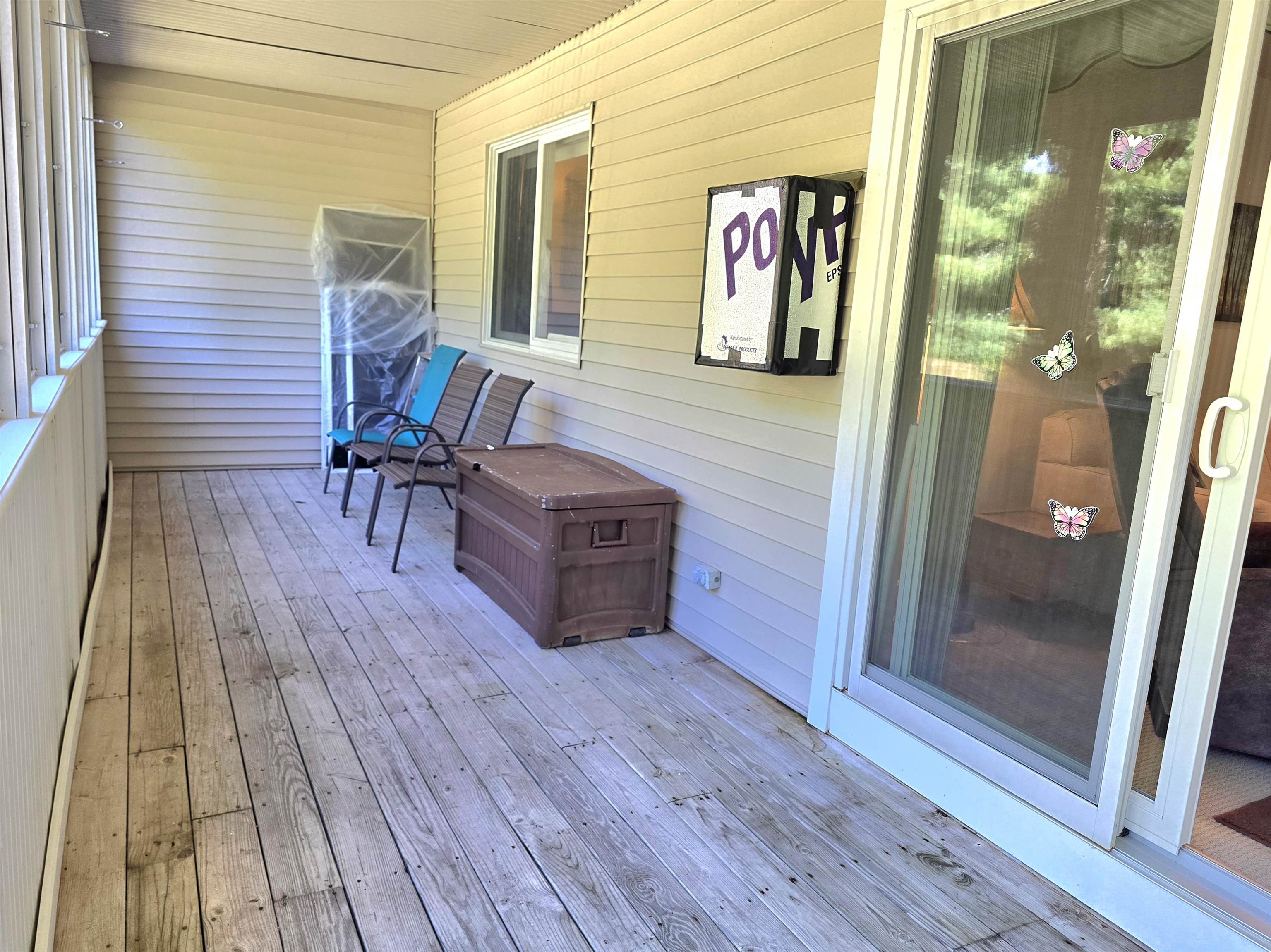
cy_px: 476
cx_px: 636
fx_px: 844
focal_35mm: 23
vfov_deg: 58.9
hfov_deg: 73.9
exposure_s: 1/182
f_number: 1.7
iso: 125
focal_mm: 6.3
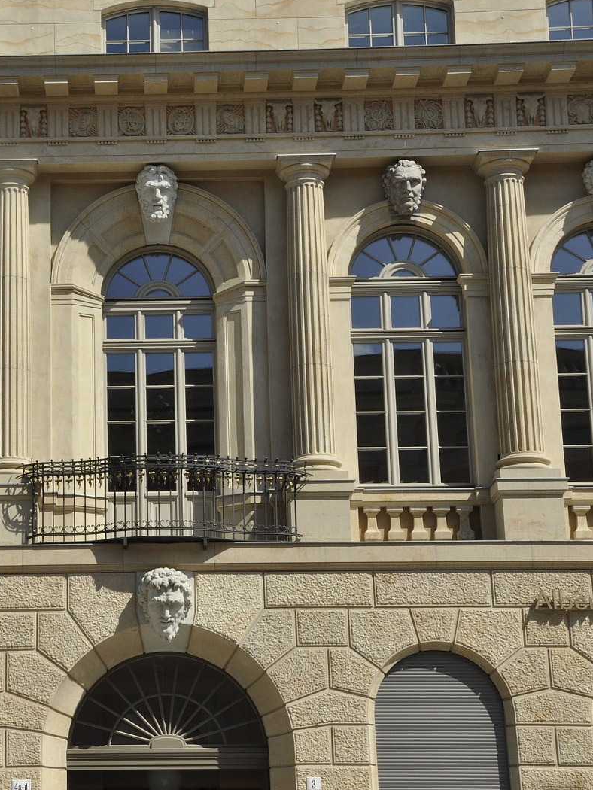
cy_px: 395
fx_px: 1804
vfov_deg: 24.7
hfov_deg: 18.5
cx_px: 113
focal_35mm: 79
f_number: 18
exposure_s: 1/125
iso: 200
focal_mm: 36
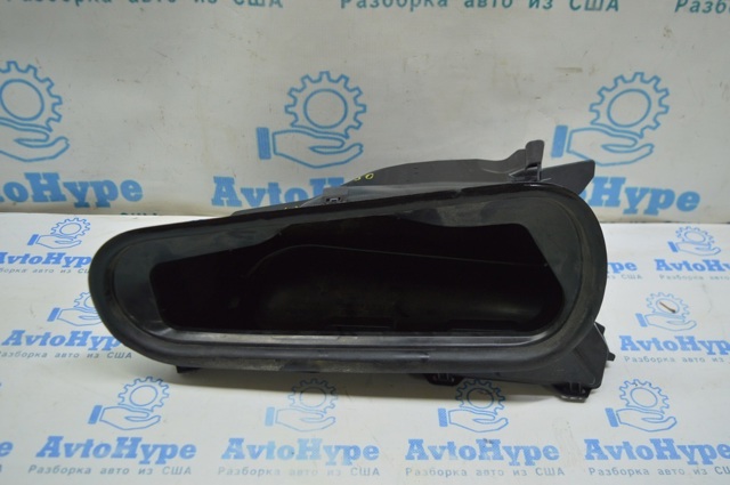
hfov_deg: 57.3
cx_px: 365
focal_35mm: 33
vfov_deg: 39.9
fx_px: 668
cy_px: 242
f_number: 3.8
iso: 400
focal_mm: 22
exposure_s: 1/50
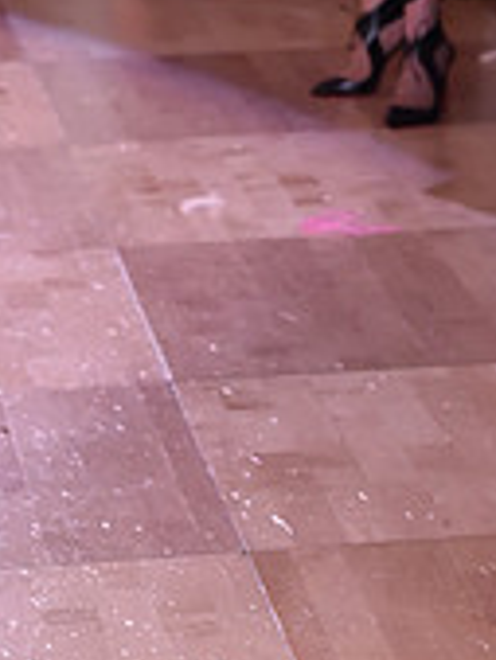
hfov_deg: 5.5
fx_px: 5152
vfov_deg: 7.3
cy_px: -160
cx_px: 471
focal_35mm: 270
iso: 2000
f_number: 5
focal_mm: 82
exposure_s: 1/250
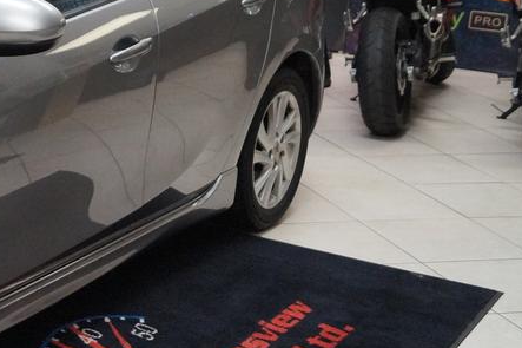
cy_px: 183
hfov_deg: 22.8
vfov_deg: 17.5
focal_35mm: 78
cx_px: -180
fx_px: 1131
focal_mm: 18
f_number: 4
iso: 1250
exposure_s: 1/160
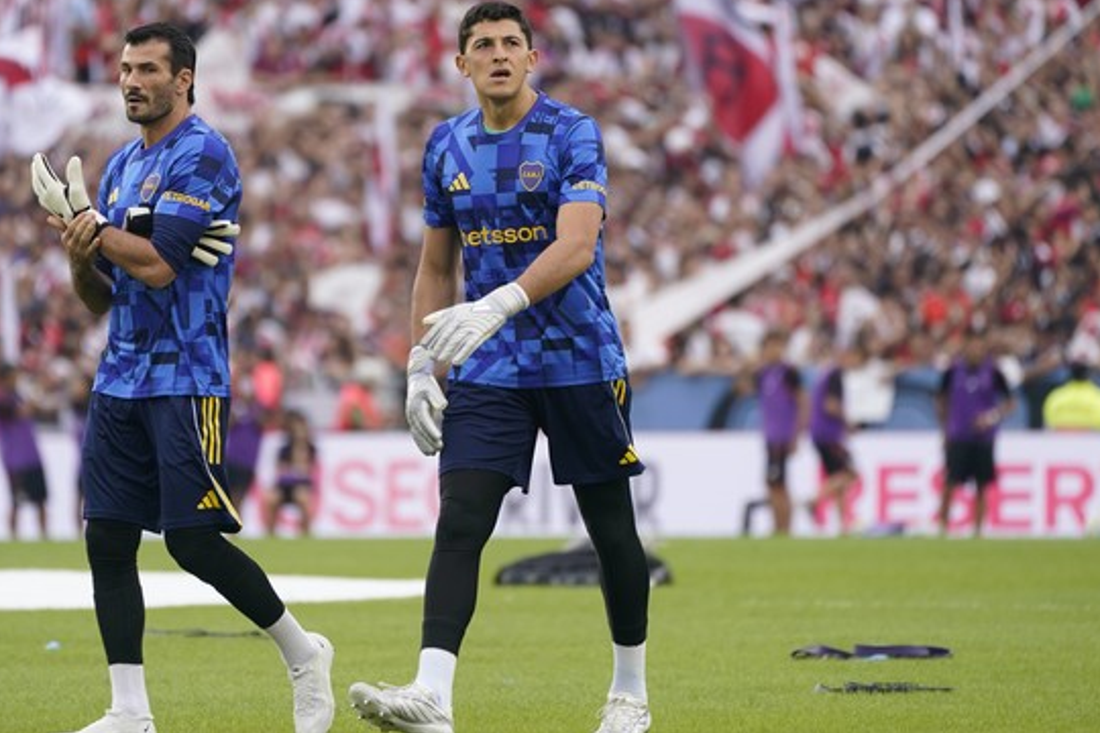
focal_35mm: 533
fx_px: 16285
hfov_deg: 3.9
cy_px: 279
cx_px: 487
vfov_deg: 2.6
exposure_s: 1/500
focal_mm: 400
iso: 500
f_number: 5.6
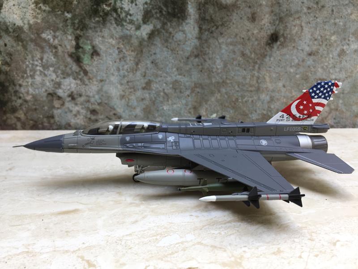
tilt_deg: -18.8
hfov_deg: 61.7
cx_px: 179
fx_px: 300
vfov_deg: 48.2
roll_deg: -2.3
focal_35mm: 29
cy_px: 134
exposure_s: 1/201
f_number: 2.2
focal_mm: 4.15
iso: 32
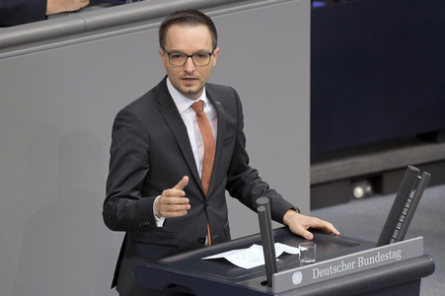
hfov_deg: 5.4
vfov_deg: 3.6
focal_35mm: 380
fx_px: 4694
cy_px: 148
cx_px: 222
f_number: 5.6
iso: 8000
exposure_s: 1/400
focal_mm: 380
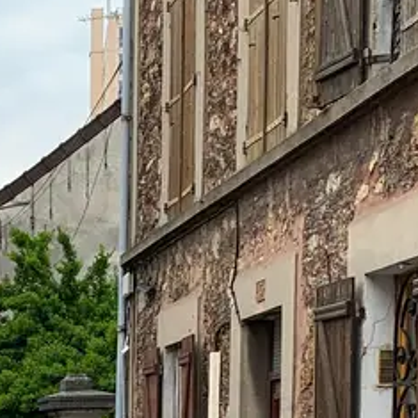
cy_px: 655
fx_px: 1708
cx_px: -169
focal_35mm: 125
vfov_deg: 13.1
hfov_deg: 13.3
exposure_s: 1/467
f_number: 1.8
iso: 25
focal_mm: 4.25
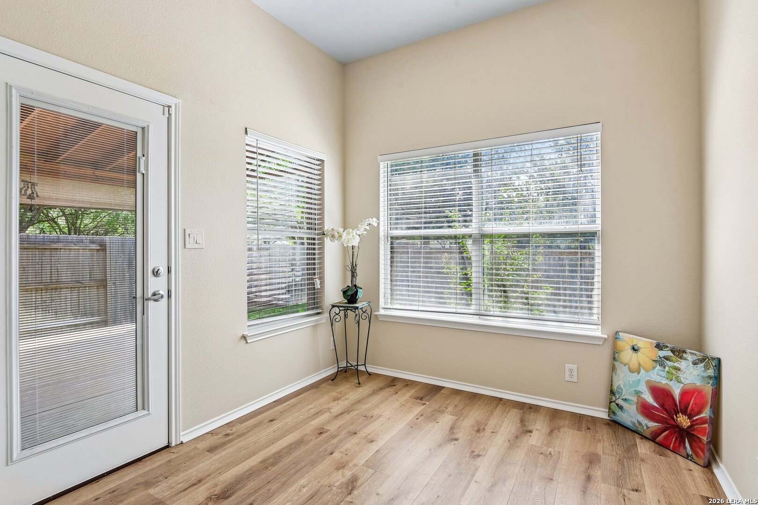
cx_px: 379
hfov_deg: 93.3
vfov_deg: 70.4
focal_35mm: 17
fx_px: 358
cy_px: 252
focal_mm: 17
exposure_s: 1/60
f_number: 8
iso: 400
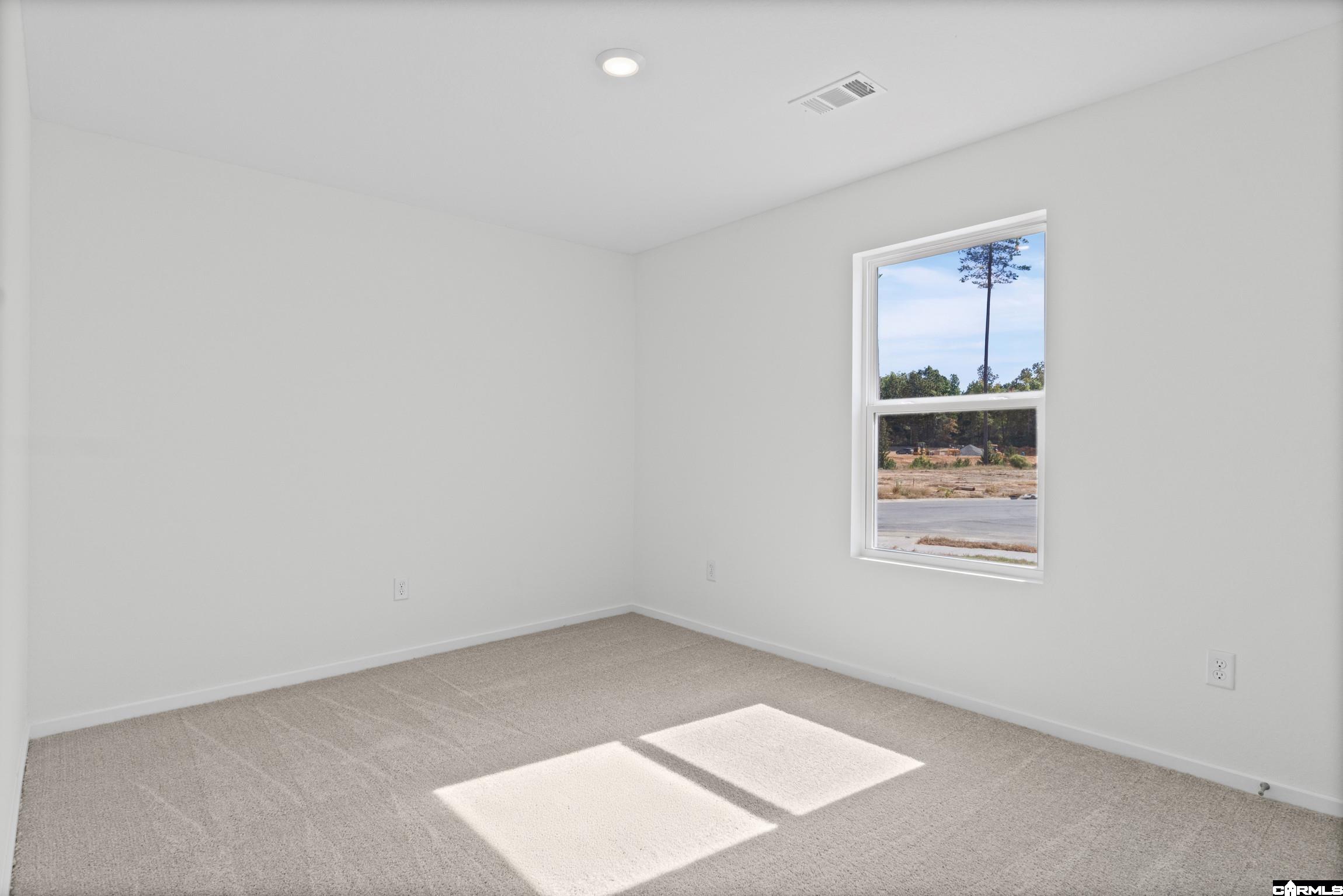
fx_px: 672
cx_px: 672
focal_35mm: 18
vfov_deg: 67.4
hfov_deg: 90.0
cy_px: 448
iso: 250
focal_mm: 12
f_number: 9
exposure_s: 1/25
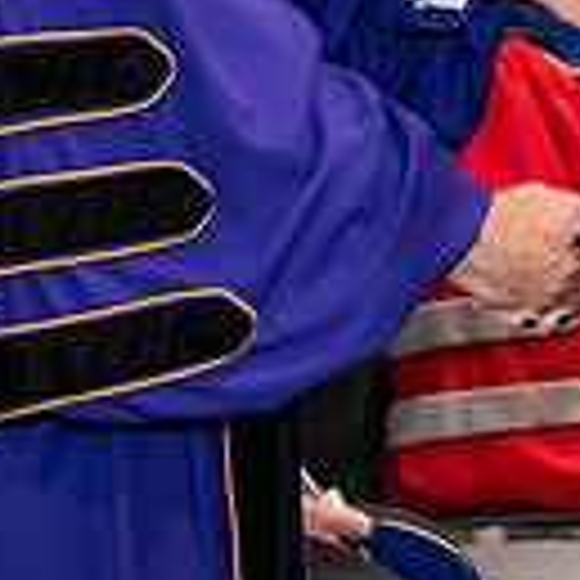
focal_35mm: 268
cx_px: 625
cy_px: -182
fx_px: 5080
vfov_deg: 6.5
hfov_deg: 6.5
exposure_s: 1/125
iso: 2500
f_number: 5
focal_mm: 70
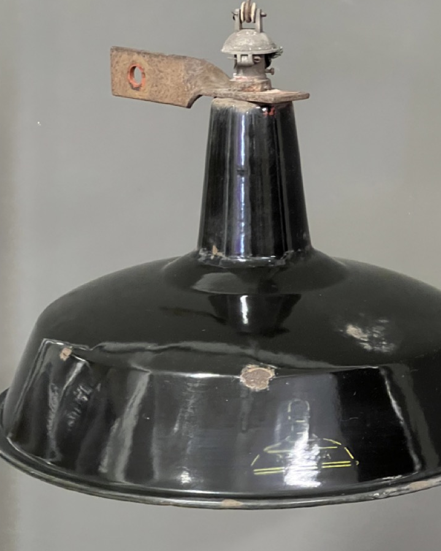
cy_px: 265
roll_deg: -0.2
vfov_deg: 17.9
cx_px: 257
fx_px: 1746
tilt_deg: -14.0
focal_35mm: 107
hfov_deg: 14.4
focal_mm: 9
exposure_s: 1/25
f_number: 2.8
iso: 1000
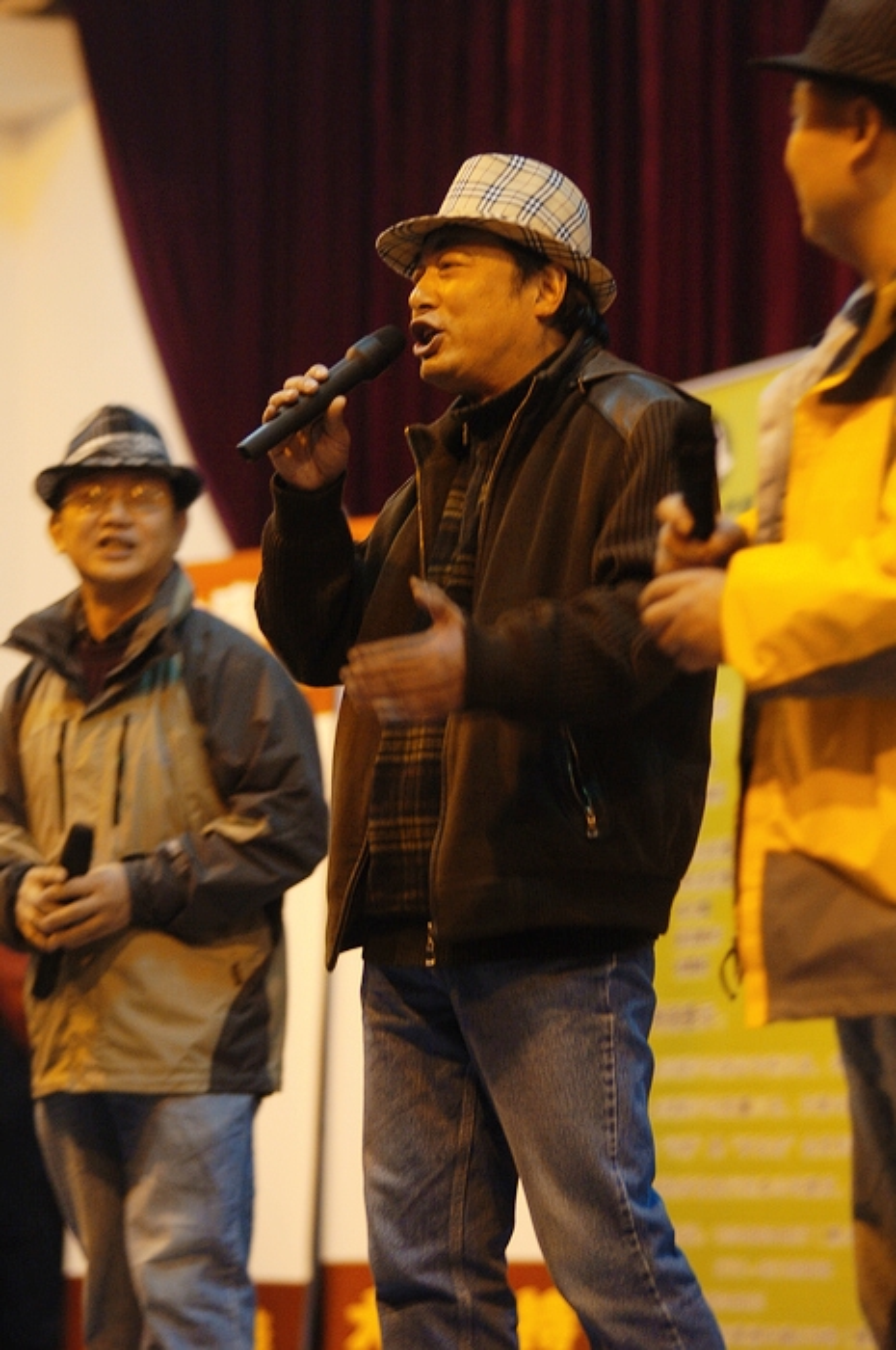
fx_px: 4771
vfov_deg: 16.1
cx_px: 448
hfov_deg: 10.7
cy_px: 675
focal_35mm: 128
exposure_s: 1/50
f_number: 2
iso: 320
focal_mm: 85
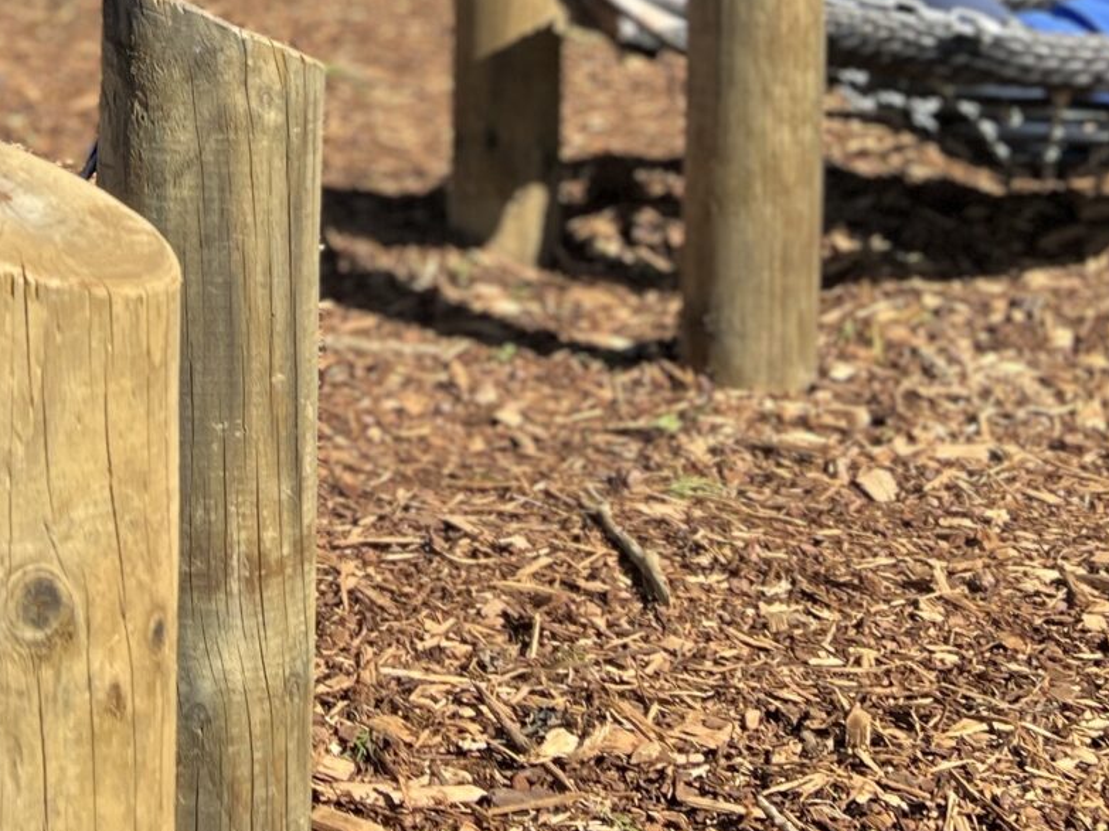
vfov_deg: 16.5
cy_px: -212
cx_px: 58
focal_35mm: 85
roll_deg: -0.8
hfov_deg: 22.3
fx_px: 2723
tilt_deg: -1.6
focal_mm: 5.7
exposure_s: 1/2123
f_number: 1.5
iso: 50
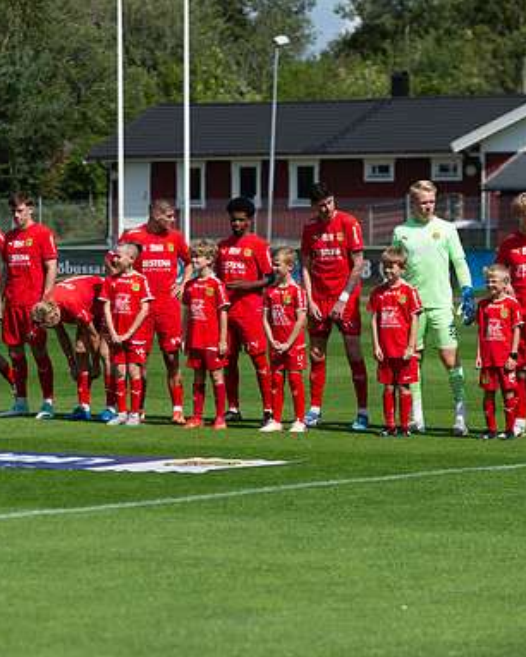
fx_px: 3597
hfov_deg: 8.4
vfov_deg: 10.4
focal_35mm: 185
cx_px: 205
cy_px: 330
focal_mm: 130
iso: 100
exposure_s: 1/1600
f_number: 4
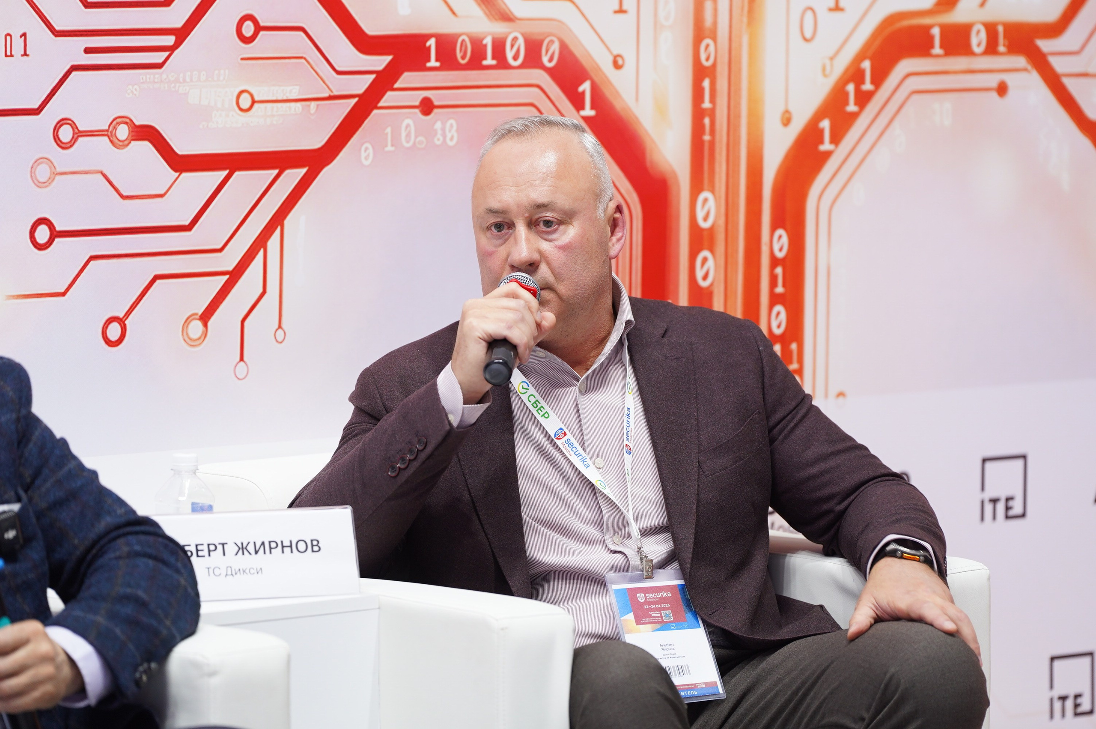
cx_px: 548
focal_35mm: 200
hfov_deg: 10.3
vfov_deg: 6.9
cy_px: 364
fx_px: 6083
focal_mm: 200
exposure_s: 1/100
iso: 640
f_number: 3.2
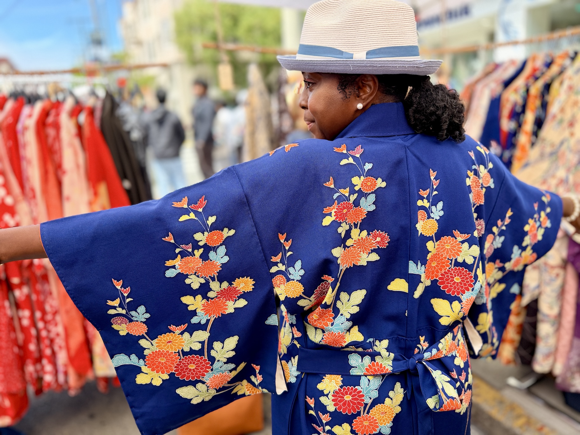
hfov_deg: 71.6
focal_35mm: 24
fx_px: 402
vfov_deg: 56.8
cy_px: 218
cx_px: 290
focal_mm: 6.76
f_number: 1.78
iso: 100
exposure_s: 1/654
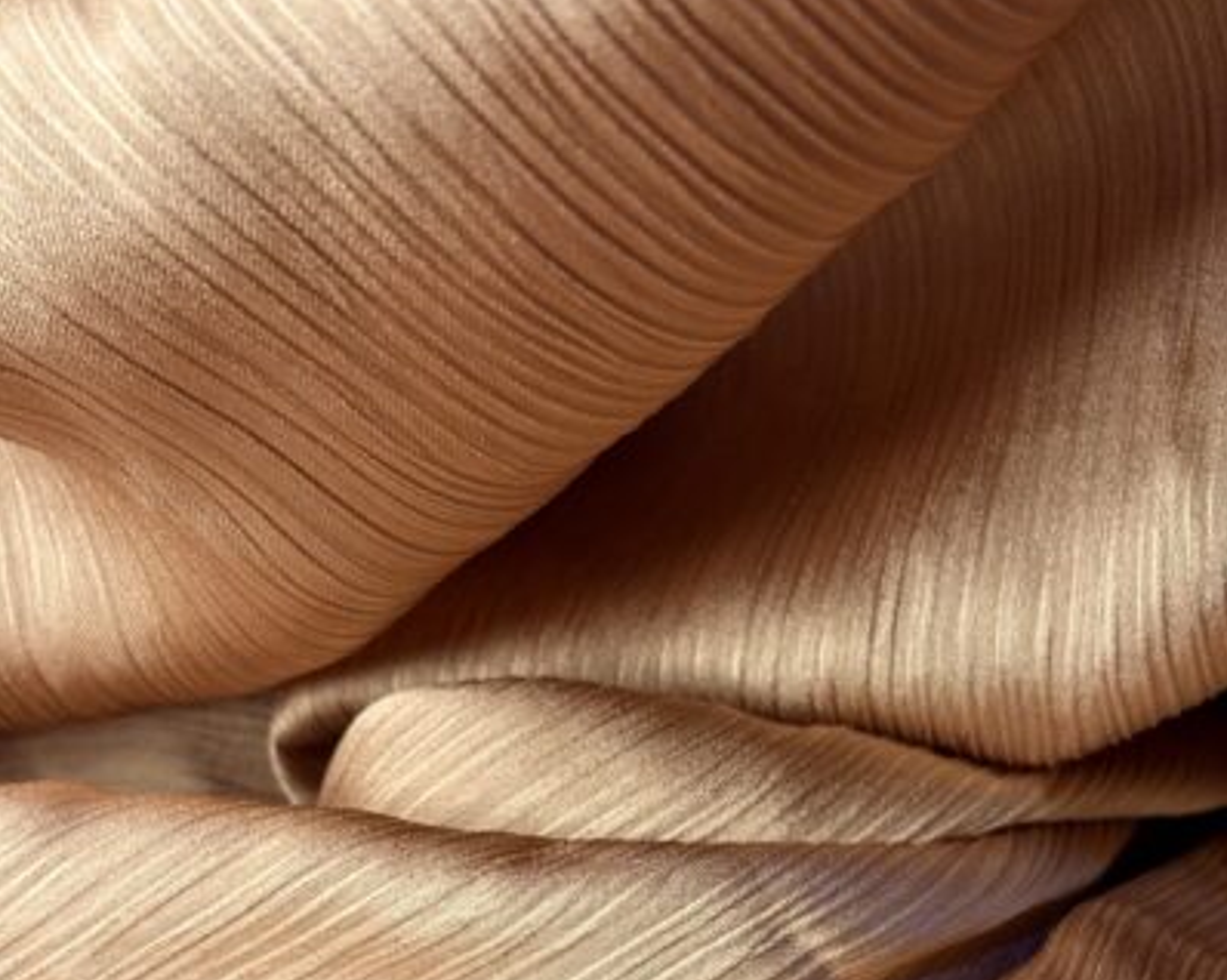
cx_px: 614
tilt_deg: -68.8
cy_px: 689
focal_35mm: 68
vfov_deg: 22.3
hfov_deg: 27.9
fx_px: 2468
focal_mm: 5.96
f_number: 1.6
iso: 80
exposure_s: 1/58
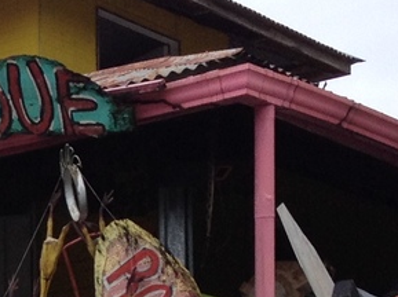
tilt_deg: +0.5
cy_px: 564
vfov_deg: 7.4
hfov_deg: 9.9
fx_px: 2228
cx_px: -187
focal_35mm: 194
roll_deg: +0.4
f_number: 2.4
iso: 50
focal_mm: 4.28
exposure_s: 1/920
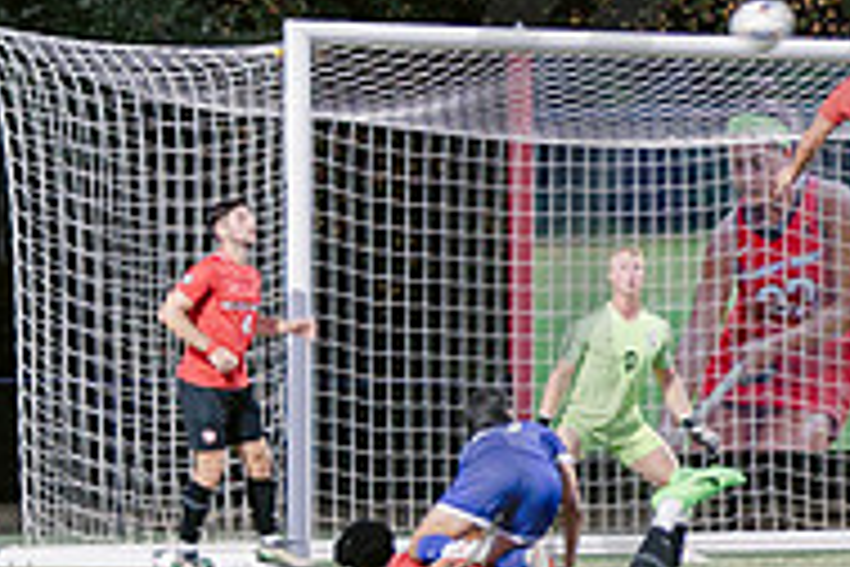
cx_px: 1809
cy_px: 540
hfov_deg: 5.1
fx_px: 9349
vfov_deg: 3.5
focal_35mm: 396
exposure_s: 1/80
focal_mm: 90
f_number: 2.8
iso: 640
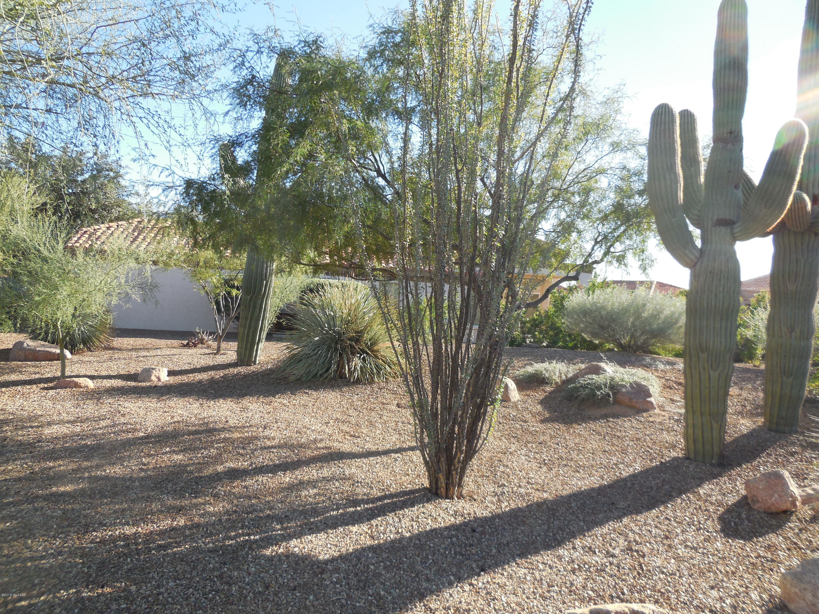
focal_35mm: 25
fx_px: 591
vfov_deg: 54.9
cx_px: 410
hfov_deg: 69.4
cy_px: 307
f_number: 3.1
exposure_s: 1/400
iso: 125
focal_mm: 4.5
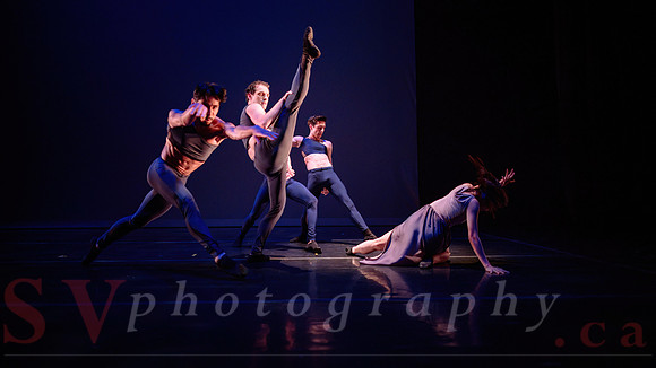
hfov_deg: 73.8
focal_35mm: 25
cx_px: 328
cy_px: 186
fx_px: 437
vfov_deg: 45.7
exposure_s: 1/400
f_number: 1.4
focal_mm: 24
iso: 1000
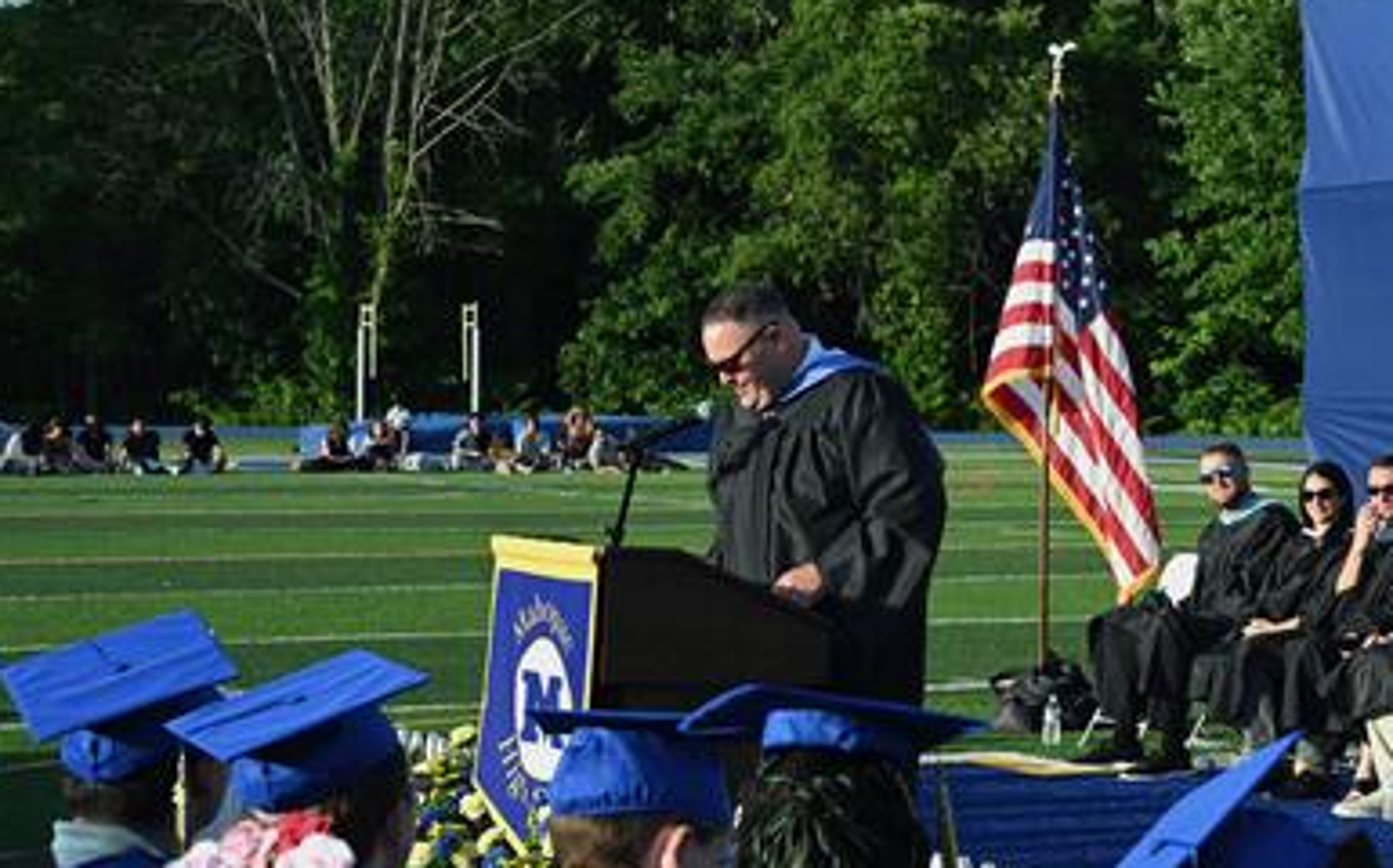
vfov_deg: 12.3
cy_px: 421
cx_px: 1313
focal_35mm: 106
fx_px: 4021
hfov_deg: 19.2
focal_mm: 50
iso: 450
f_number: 8
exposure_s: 1/500
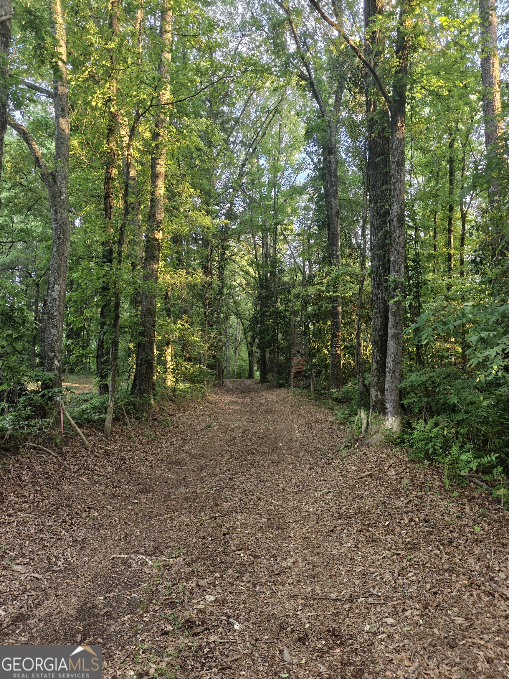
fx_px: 451
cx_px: 254
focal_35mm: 23
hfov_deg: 58.9
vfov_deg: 73.9
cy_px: 340
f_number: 1.6
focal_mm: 6.06
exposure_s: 1/100
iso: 400
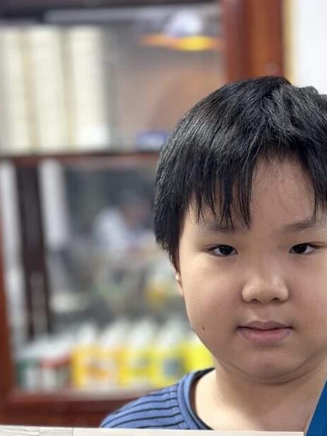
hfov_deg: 14.3
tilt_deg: -12.3
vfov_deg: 18.6
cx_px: 262
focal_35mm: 103
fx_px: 1297
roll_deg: +1.1
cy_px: 435
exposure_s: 1/50
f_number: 1.78
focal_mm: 6.86
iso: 80
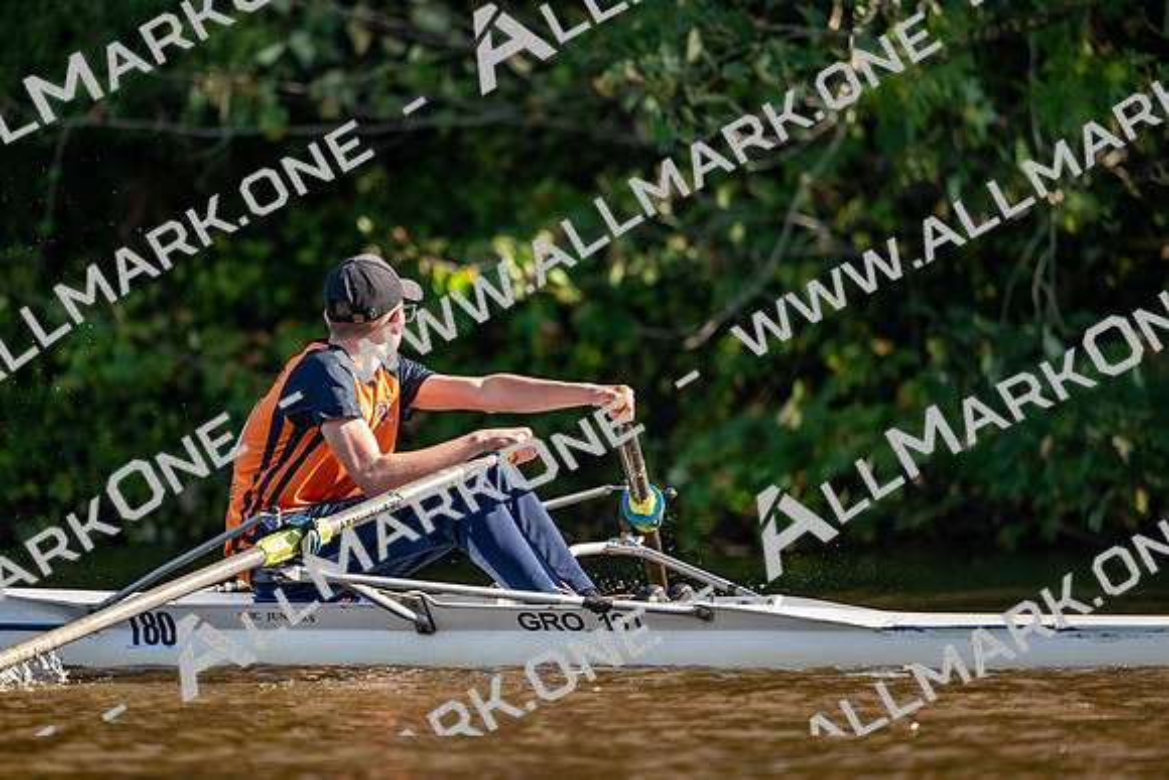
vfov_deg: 3.4
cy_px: 390
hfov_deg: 5.2
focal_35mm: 400
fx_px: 12991
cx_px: 584
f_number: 4.5
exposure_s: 1/3200
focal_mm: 400
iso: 1250
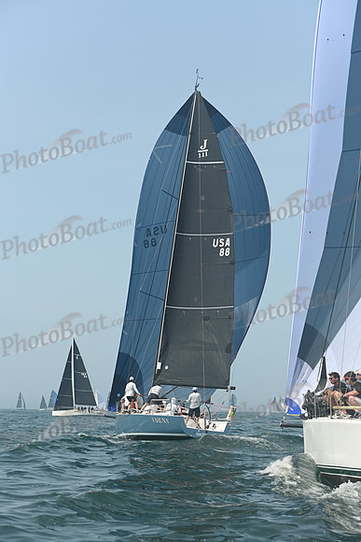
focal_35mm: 70
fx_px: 1052
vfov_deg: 28.8
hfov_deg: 19.5
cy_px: 271
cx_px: 180
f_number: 6.3
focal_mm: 70
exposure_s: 1/1250
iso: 320
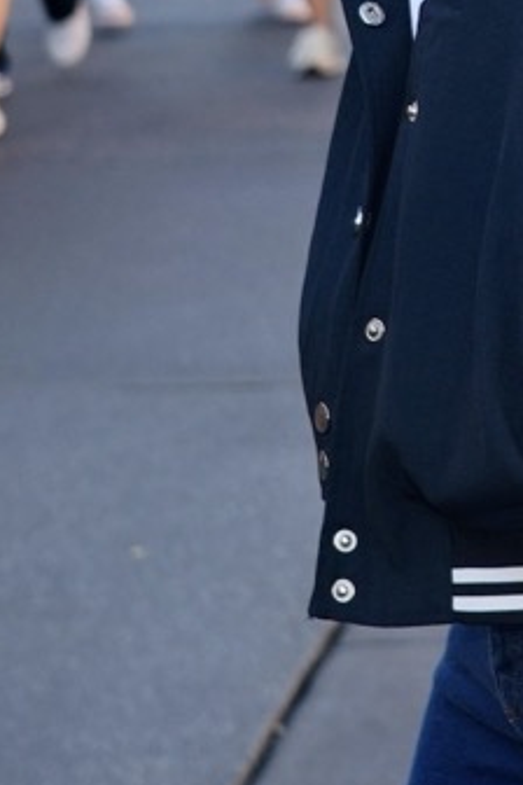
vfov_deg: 11.2
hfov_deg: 7.6
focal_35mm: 175
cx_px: 915
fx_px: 3813
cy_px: -451
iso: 200
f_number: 5.6
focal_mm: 49
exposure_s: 1/100
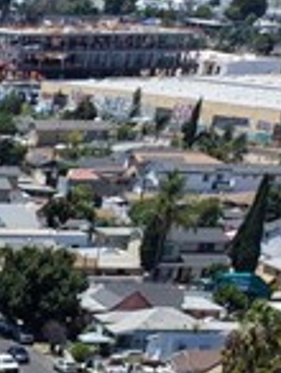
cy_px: 971
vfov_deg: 9.9
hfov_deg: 7.7
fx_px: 1813
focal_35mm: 168
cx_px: -572
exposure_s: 1/5000
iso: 200
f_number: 1.8
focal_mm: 8.67
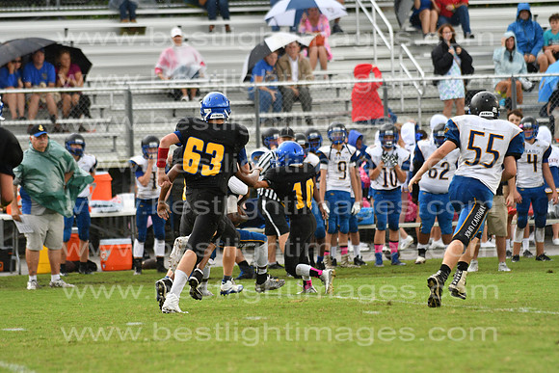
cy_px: 186
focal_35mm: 210
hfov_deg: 9.8
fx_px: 3261
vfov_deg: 6.5
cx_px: 280
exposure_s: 1/800
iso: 1000
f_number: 3.5
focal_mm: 140
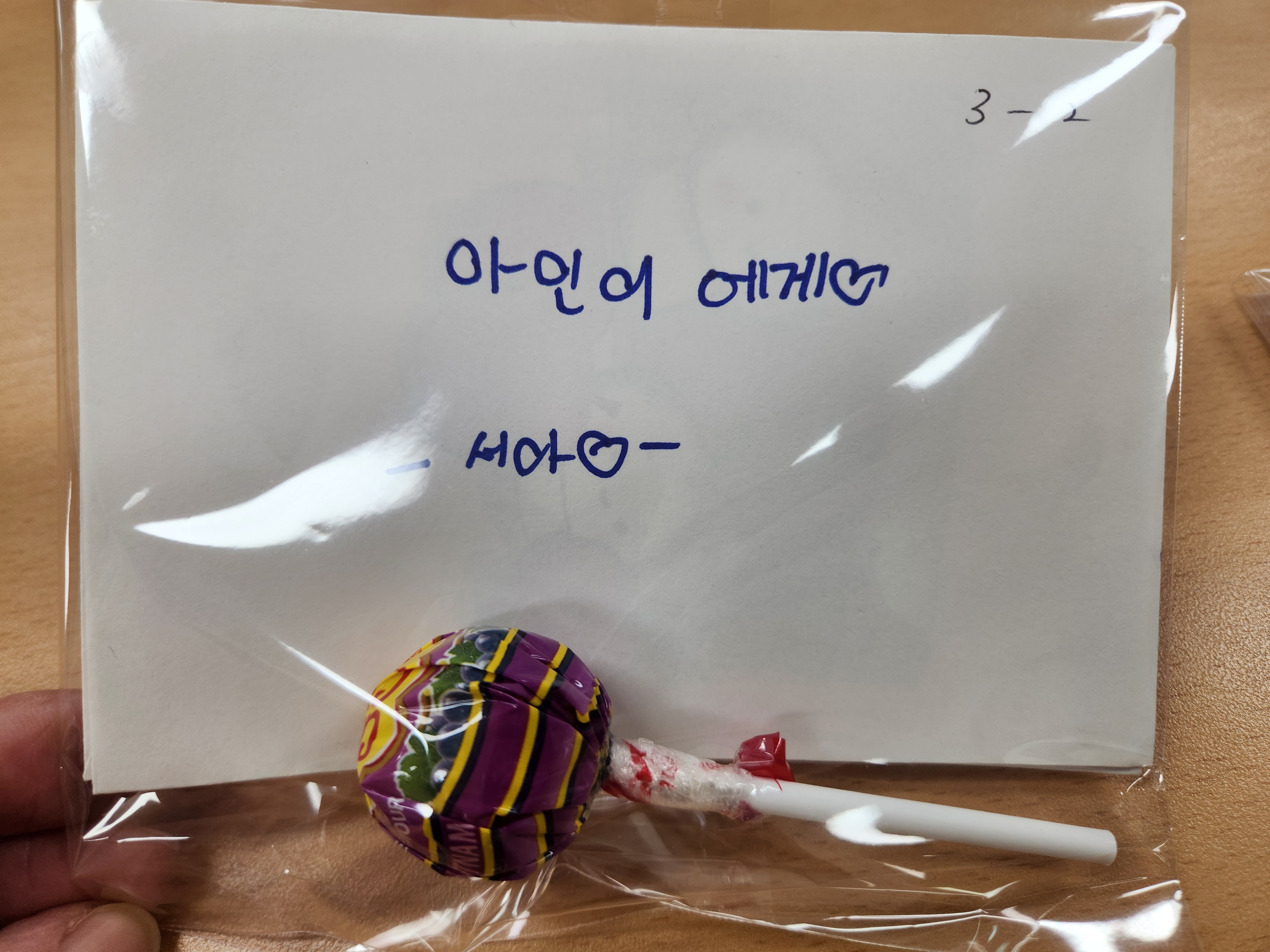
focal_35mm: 23
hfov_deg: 73.9
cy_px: 476
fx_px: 844
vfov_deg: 58.9
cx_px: 635
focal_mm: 5.4
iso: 50
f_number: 1.8
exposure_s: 1/120
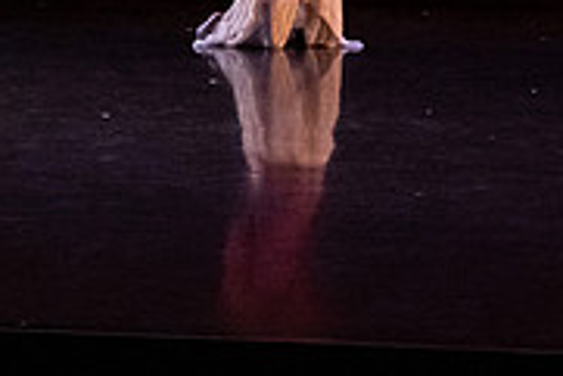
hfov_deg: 12.0
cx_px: 600
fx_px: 2629
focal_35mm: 168
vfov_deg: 8.1
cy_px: -154
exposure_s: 1/400
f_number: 4
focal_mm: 44
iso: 4000
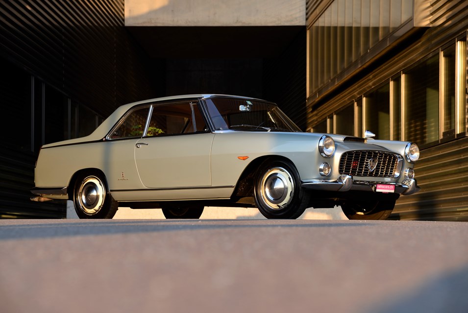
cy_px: 156
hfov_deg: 20.4
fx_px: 1301
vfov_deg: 13.7
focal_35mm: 100
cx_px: 234
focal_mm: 100
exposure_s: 1/125
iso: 200
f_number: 6.3
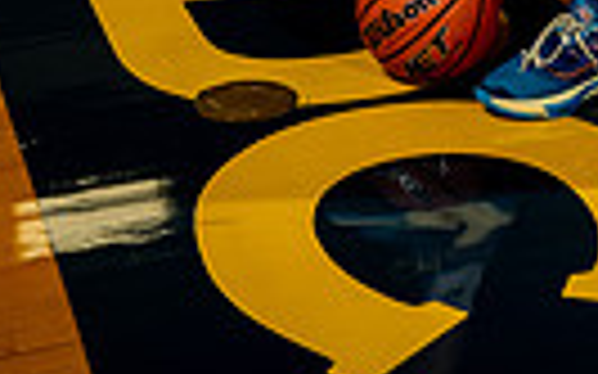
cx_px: 531
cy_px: -554
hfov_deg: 15.8
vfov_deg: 8.9
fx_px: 2134
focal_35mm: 131
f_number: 4
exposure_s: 1/250
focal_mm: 38
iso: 400
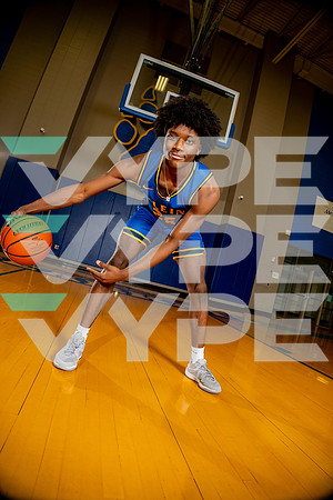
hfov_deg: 61.9
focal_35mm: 20
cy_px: 250
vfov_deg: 84.0
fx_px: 277
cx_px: 166
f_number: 4
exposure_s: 1/250
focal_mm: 20
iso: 160
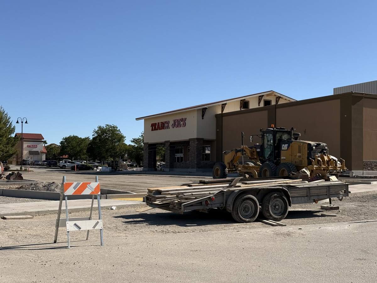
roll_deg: -0.6
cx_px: 188
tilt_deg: +3.3
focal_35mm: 48
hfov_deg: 39.7
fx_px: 523
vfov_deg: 30.3
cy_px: 142
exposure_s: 1/8772
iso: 100
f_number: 1.78
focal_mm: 6.76
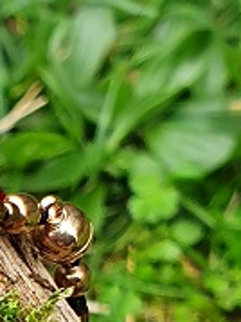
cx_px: -155
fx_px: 902
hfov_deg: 14.0
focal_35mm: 97
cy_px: 446
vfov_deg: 18.5
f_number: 2.4
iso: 50
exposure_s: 1/118
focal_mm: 4.32
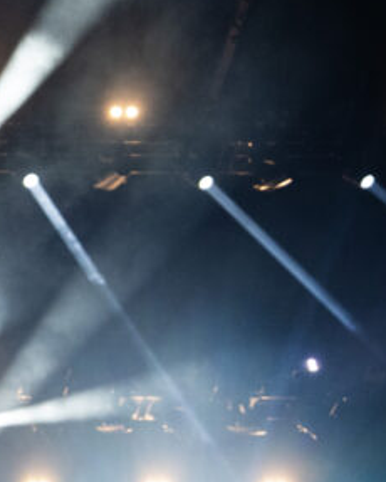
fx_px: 1384
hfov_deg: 14.3
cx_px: -275
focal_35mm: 97
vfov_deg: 19.7
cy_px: 335
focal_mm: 29
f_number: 3.5
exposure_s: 1/500
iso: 2000
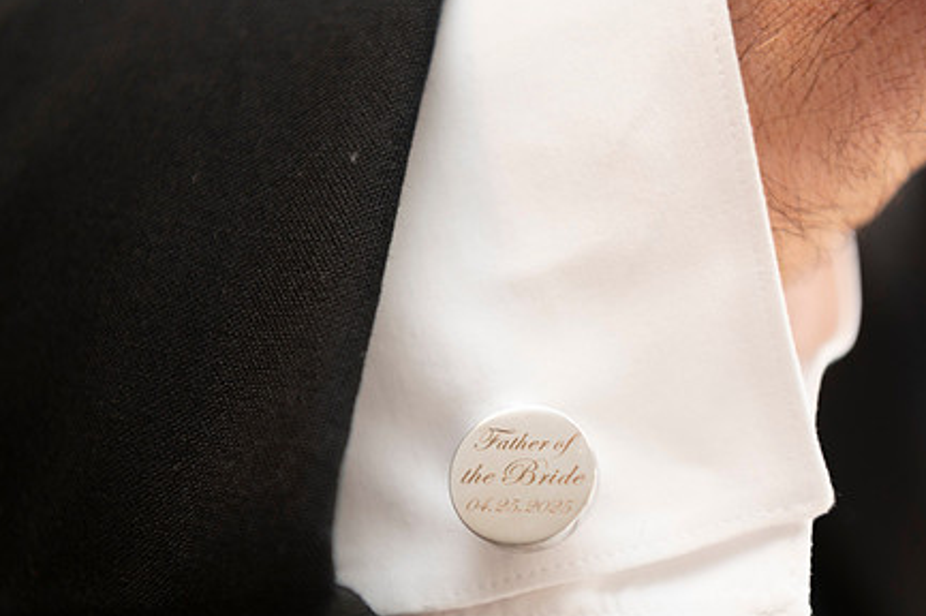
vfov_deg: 20.2
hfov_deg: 30.1
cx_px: 535
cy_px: 402
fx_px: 1722
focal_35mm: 67
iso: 800
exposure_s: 1/100
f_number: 2.8
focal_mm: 50
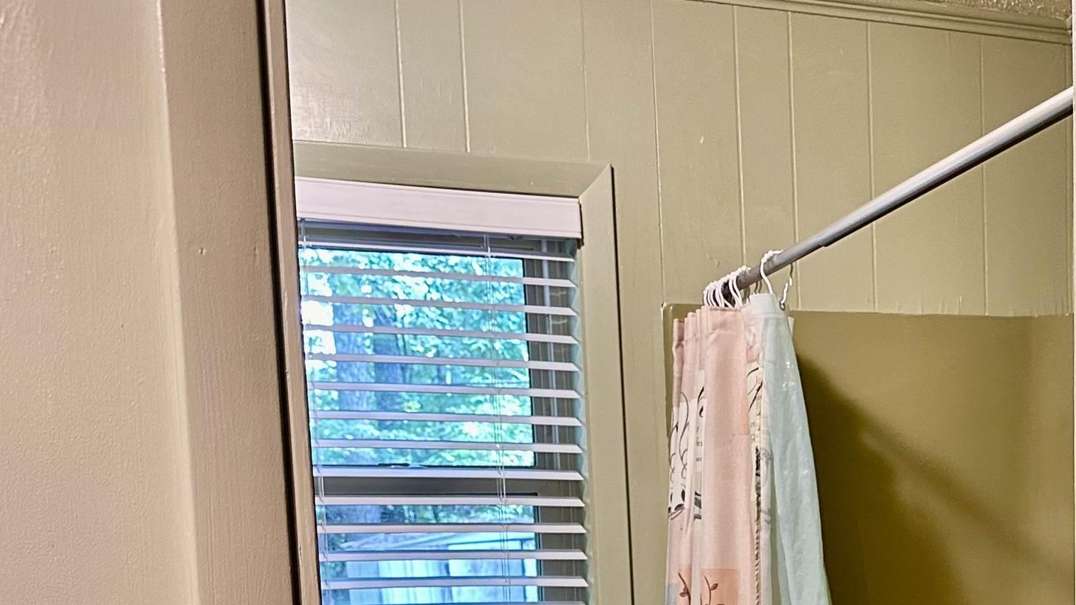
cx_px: 791
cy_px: 741
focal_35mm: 53
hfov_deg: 38.3
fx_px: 1512
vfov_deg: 21.0
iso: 320
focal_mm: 6.86
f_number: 1.78
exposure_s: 1/60
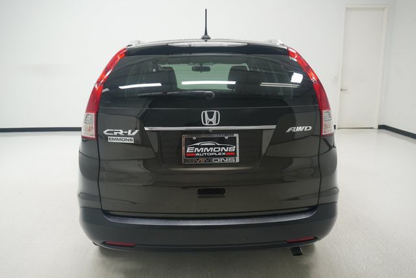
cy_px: 139
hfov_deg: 61.9
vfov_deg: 43.6
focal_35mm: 30
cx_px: 208
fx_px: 347
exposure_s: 1/200
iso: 800
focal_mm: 20
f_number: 5.6
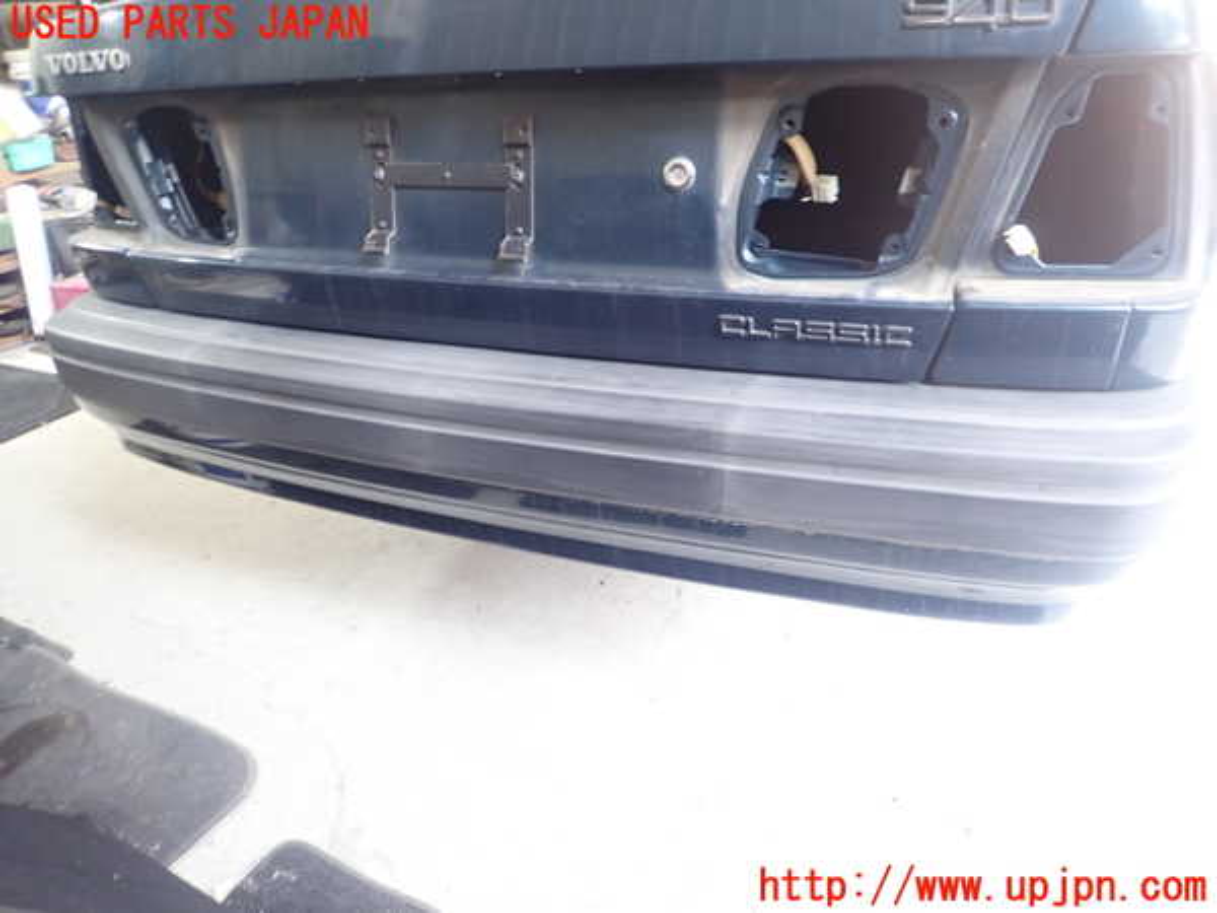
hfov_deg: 69.4
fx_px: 879
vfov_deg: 54.9
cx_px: 608
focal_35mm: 25
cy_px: 456
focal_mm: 4.5
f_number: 2
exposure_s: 1/30
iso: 320
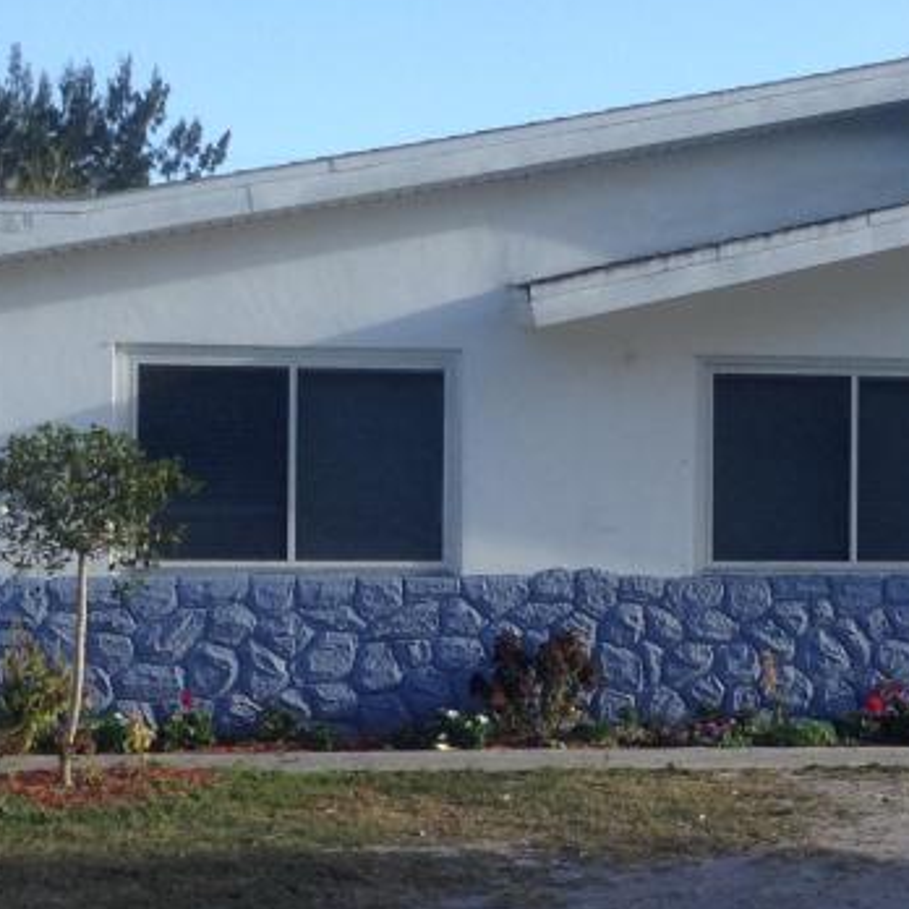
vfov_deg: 20.2
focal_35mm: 86
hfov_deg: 19.9
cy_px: 460
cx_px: 781
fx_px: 2555
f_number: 2.4
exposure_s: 1/527
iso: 25
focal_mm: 3.3
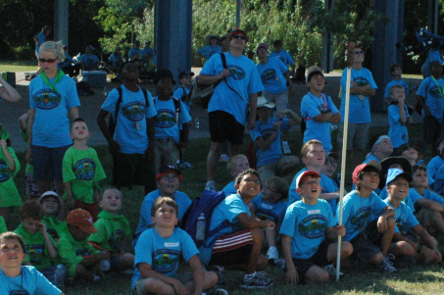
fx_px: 1170
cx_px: 275
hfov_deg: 21.4
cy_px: 159
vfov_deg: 14.4
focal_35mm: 95
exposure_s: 1/800
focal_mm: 28
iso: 1600
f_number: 13
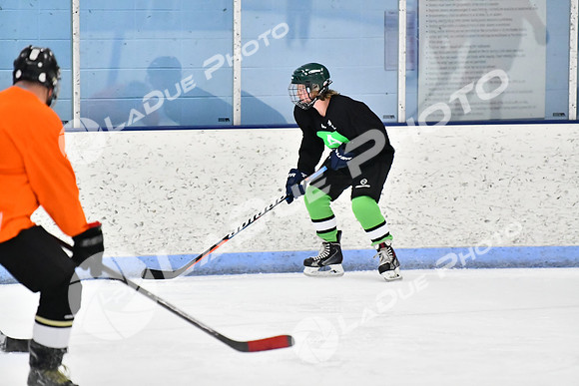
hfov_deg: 7.2
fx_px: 4585
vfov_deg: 4.8
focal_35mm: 285
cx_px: 290
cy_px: 193
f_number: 2.8
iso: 6400
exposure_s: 1/1250
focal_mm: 190
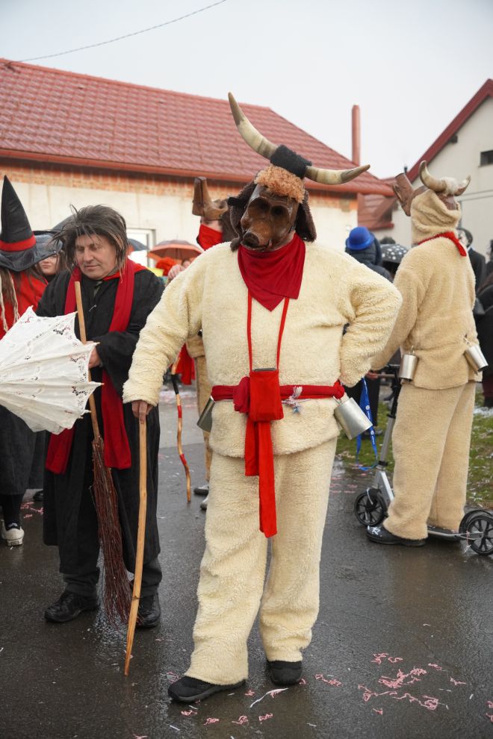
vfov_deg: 41.5
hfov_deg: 28.3
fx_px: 977
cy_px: 370
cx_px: 246
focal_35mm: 48
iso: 1600
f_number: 3.2
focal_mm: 31.7
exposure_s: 1/125
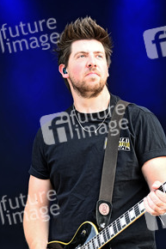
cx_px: 109
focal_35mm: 113
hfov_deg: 12.1
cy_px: 167
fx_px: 782
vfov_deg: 18.1
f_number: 3.2
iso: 320
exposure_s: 1/400
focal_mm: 82
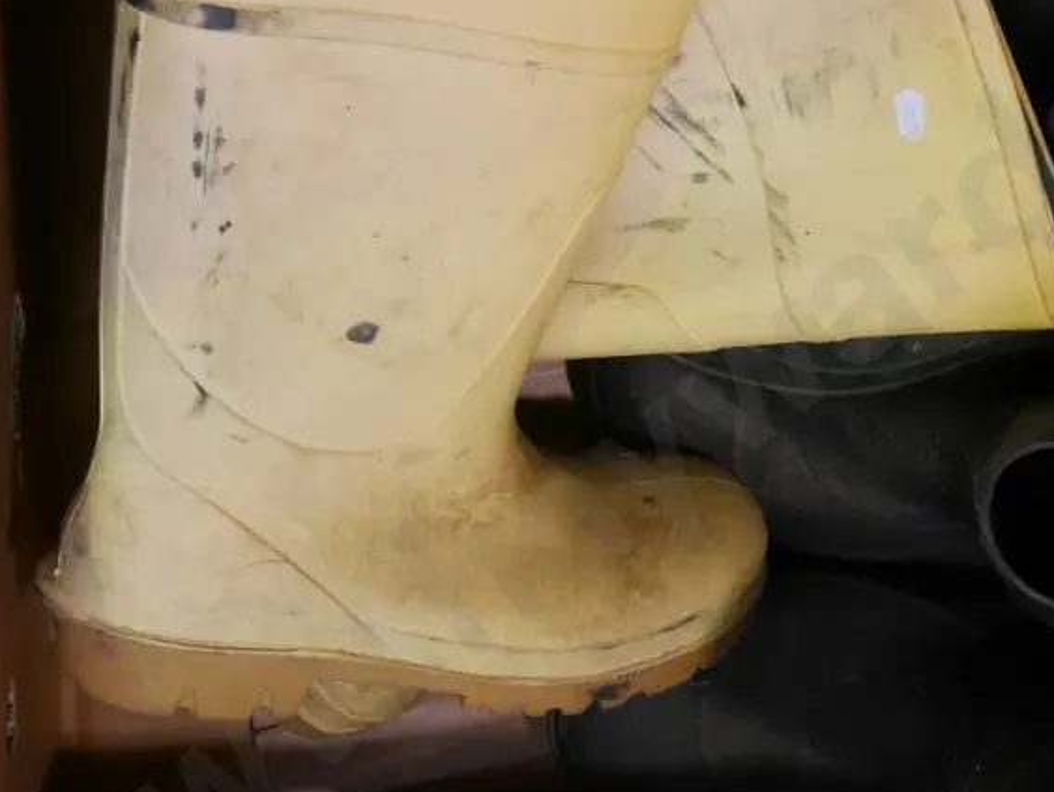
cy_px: 357
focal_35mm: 80
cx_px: 792
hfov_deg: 24.1
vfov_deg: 18.4
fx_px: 2437
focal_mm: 22
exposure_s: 1/125
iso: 3200
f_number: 4.9
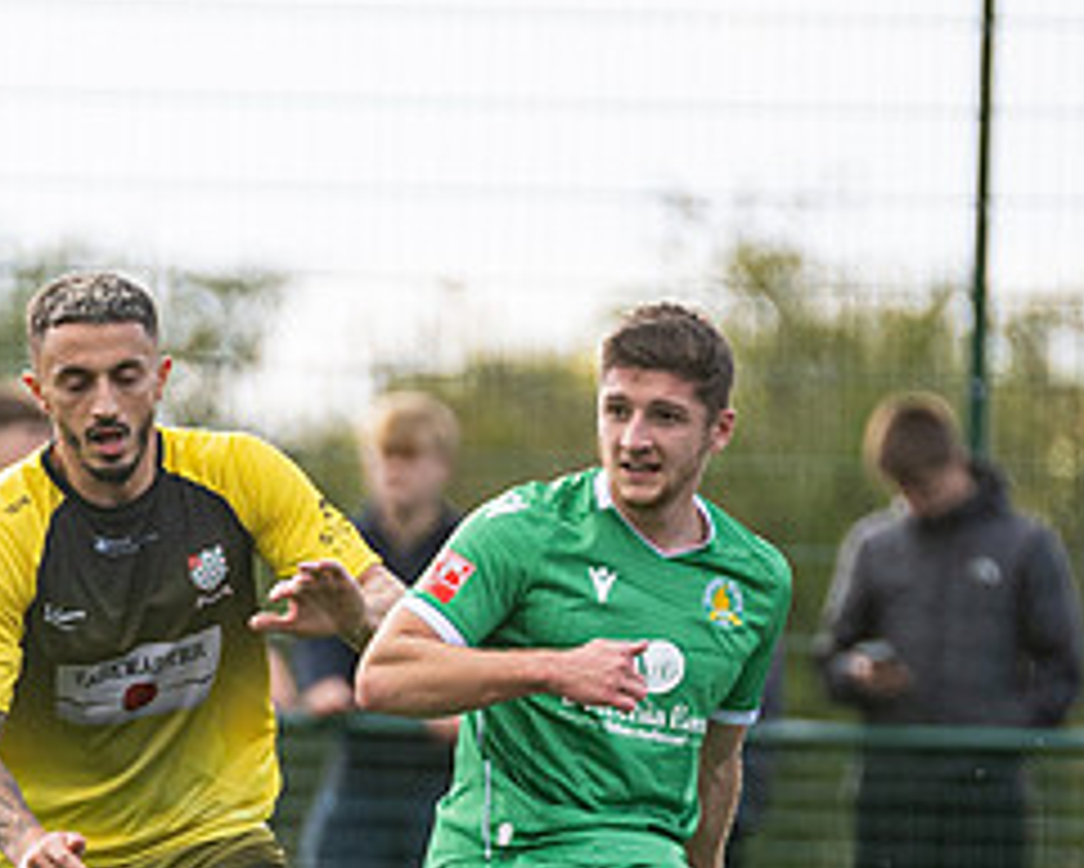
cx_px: -48
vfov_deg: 1.2
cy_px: 1103
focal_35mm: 1311
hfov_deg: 1.5
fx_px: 42077
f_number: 4
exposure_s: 1/1250
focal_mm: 300
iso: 400
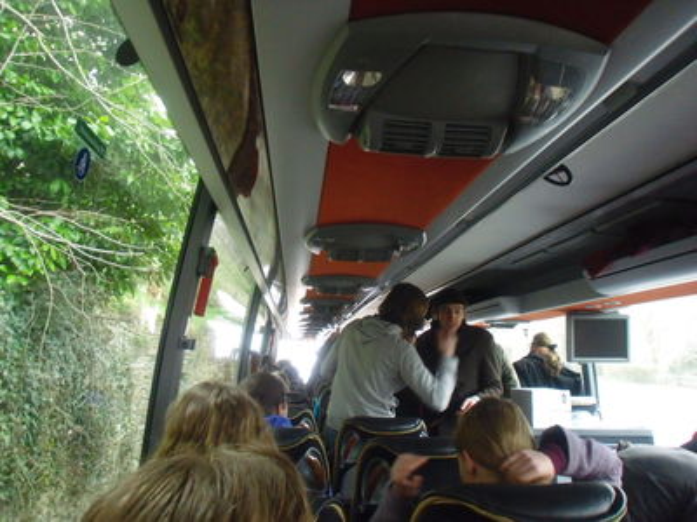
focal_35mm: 28
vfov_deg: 49.7
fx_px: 564
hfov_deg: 63.4
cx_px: 348
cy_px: 261
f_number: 2.6
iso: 400
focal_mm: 4.65
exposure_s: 1/25
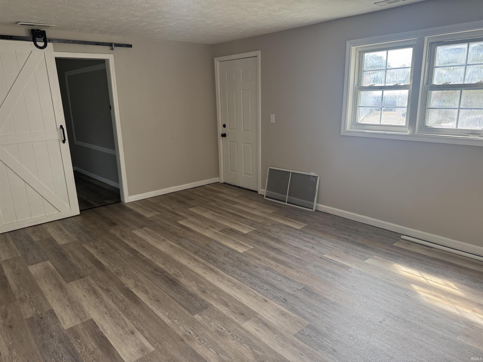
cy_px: 181
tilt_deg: -13.8
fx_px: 335
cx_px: 242
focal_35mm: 24
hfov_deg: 71.6
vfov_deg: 56.8
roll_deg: +1.3
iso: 160
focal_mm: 6.76
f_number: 1.78
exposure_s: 1/228
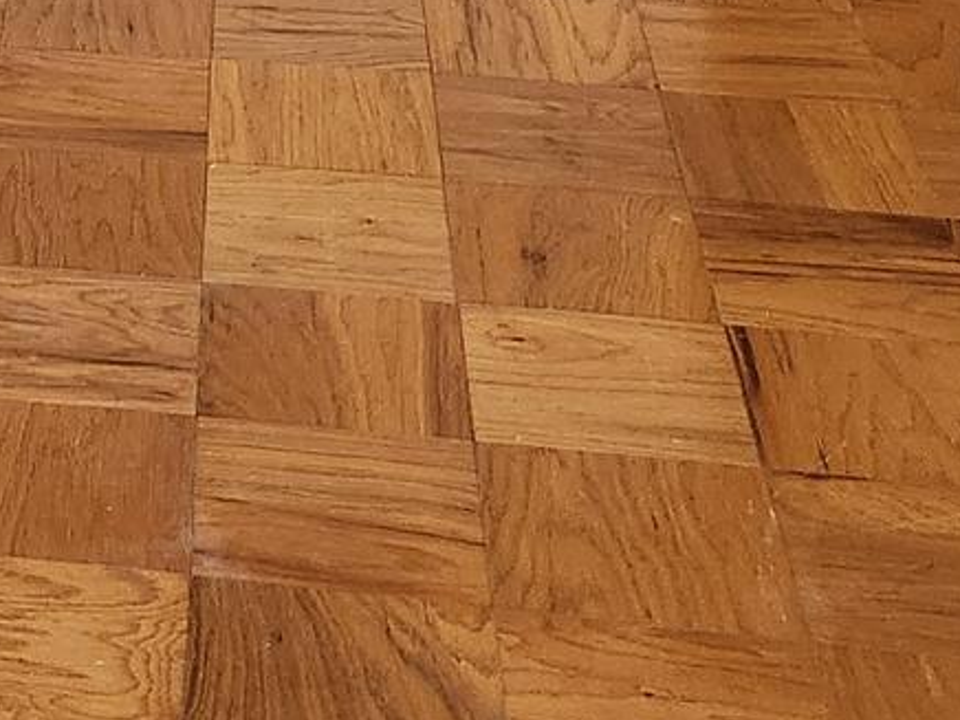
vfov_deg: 12.3
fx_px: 2995
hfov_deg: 16.7
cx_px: -423
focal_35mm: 108
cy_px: -680
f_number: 1.8
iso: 320
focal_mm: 5.4
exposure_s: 1/120
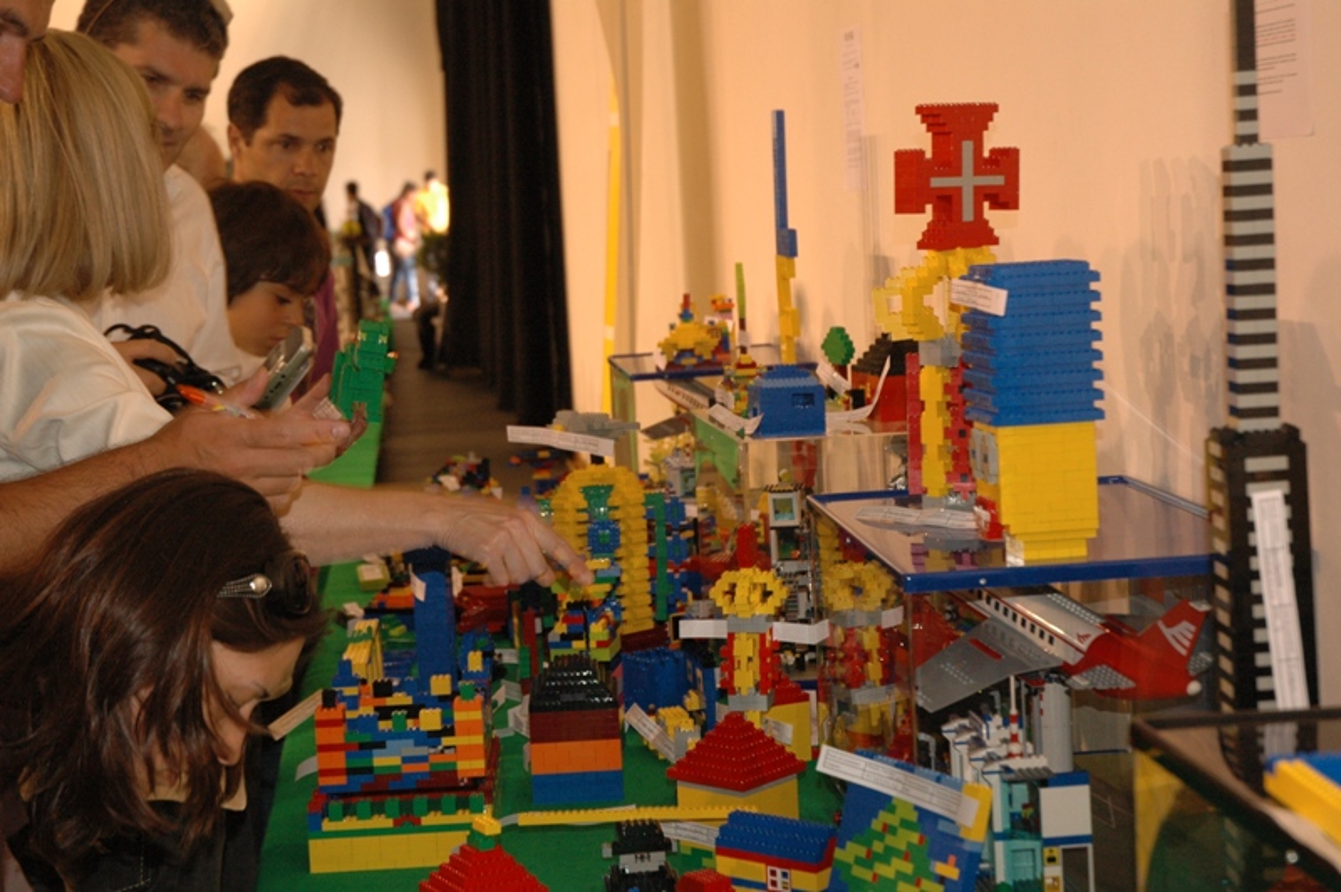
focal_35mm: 66
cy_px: 446
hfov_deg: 30.5
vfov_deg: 20.6
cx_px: 670
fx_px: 2456
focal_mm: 44
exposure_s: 1/60
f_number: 4.5
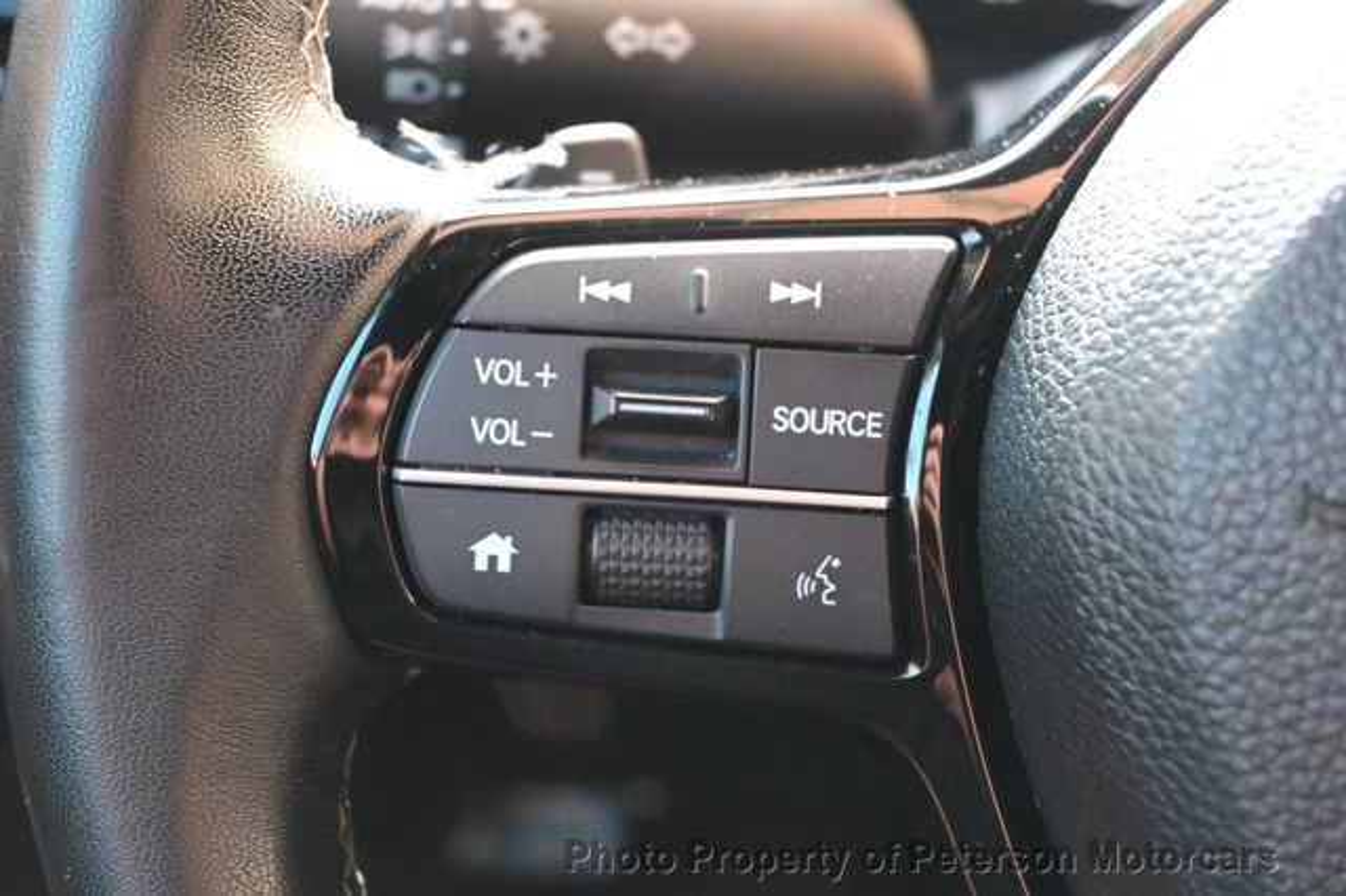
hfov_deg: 31.2
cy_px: 448
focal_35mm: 64
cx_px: 673
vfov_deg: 21.1
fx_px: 2410
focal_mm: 43
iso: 4000
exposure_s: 1/60
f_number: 6
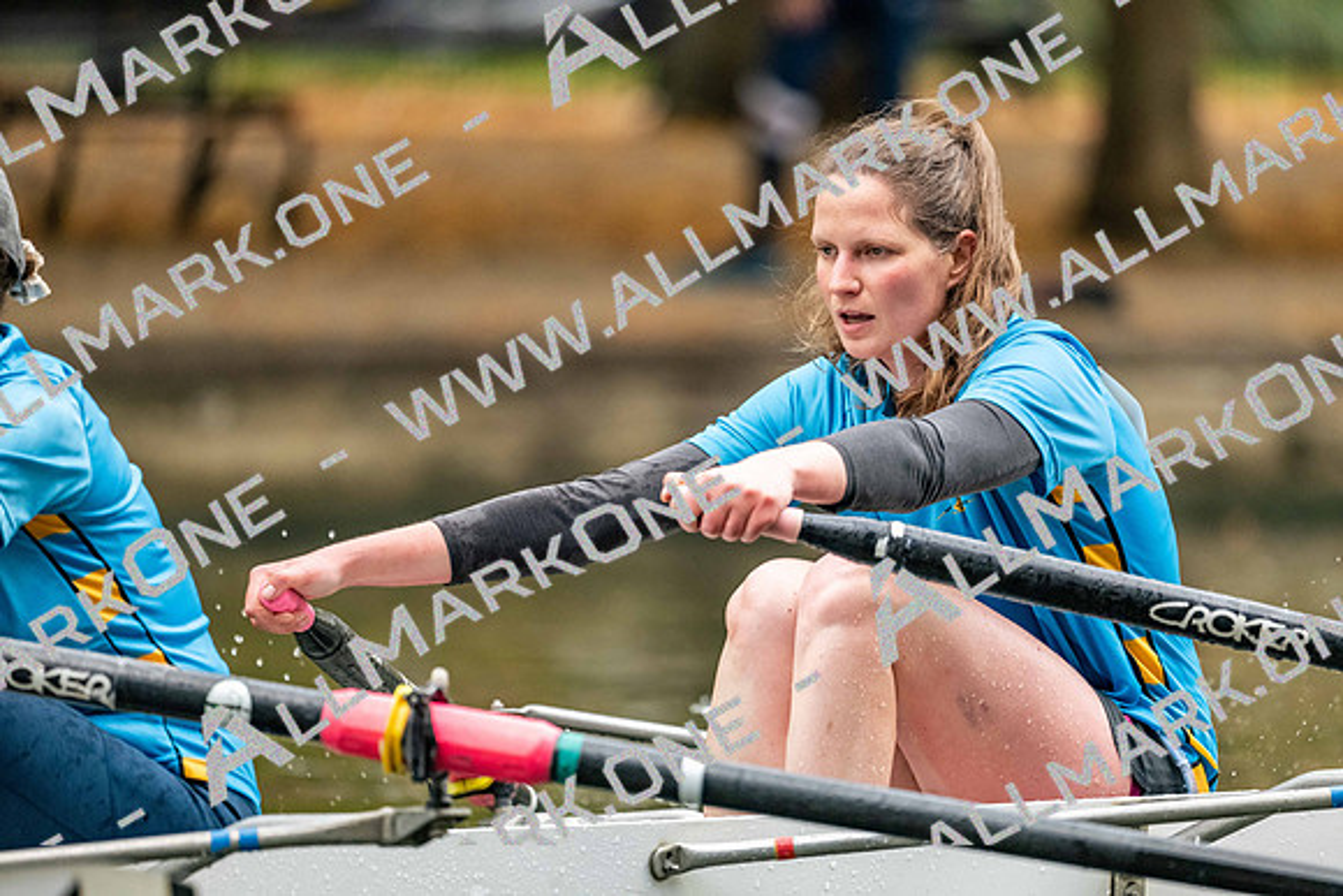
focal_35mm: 400
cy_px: 448
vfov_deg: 3.4
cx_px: 672
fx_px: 14925
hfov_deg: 5.2
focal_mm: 400
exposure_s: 1/2500
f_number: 4.5
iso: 4500
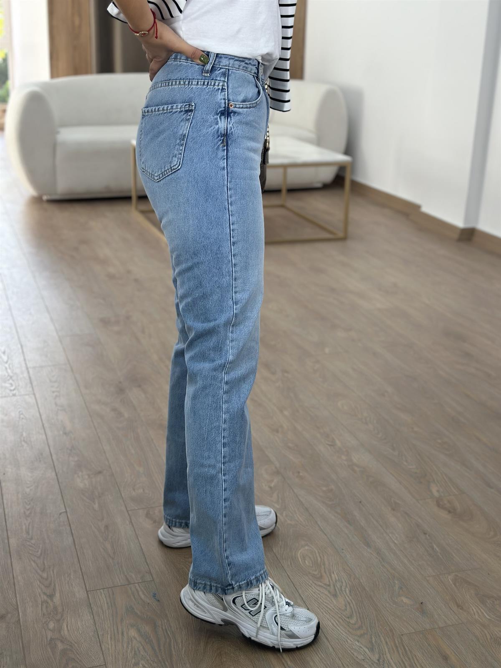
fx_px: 926
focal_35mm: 48
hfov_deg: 30.3
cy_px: 334
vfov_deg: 39.7
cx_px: 250
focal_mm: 6.86
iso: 80
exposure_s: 1/209
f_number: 1.78
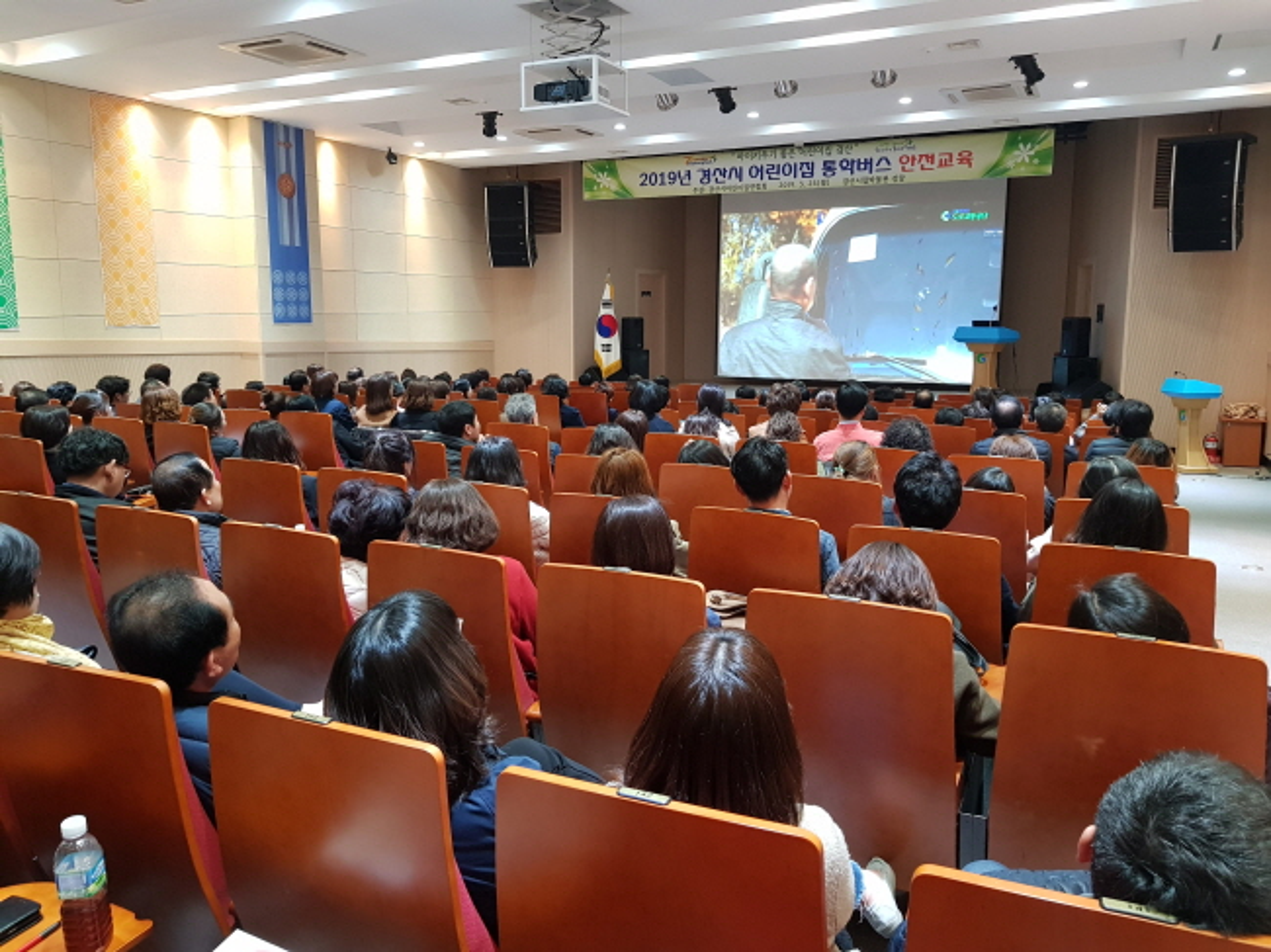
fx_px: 954
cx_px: 636
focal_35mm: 26
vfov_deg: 53.0
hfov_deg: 67.3
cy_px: 476
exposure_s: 1/13
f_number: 1.7
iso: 250
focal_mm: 4.2
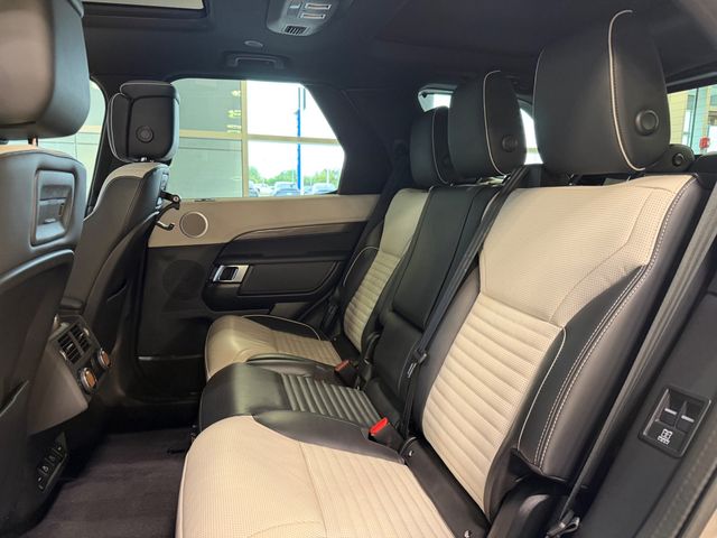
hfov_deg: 71.6
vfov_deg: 56.8
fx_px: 497
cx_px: 358
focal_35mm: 24
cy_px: 269
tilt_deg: -8.9
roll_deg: -0.9
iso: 400
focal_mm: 6.76
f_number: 1.78
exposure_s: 1/60
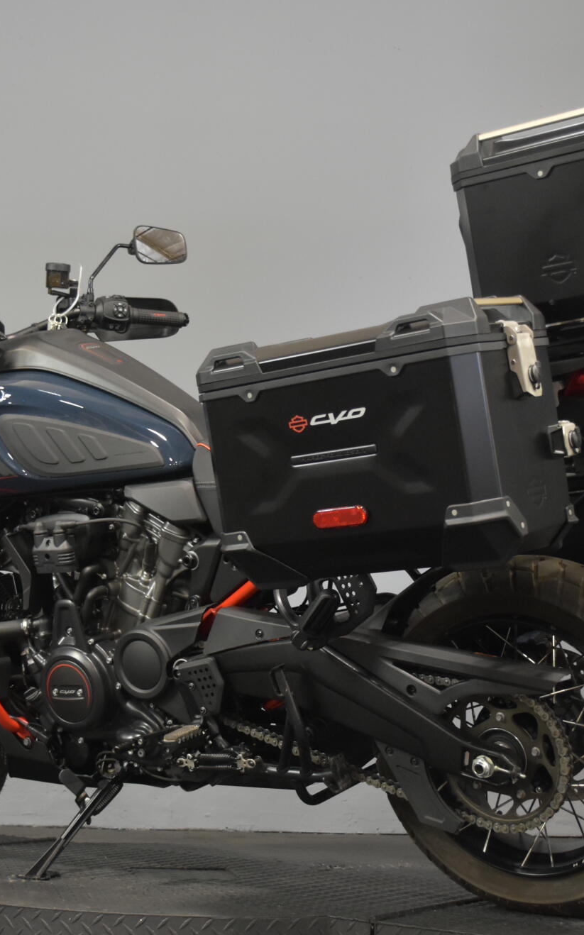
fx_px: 1656
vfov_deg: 31.5
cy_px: 466
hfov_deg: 20.0
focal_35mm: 65
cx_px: 285
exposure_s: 1/25
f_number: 4.5
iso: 1600
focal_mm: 28
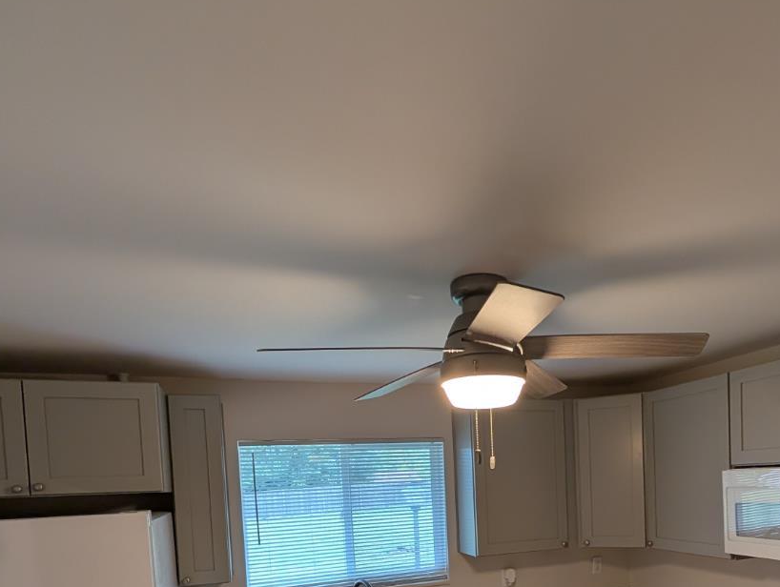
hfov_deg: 75.6
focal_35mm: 22
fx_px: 496
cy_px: 510
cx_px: 463
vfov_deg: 54.6
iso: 68
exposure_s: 1/60
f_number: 1.7
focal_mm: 2.02
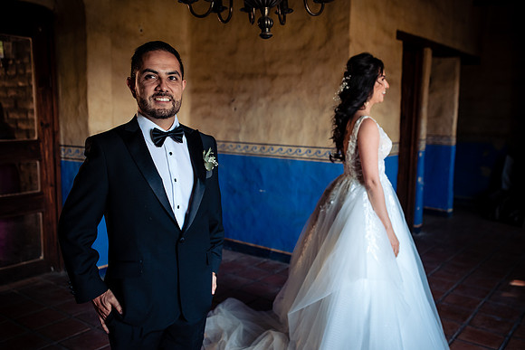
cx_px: 262
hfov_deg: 54.4
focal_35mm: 35
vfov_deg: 37.9
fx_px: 511
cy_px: 175
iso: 800
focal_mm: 35
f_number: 2.8
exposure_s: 1/160
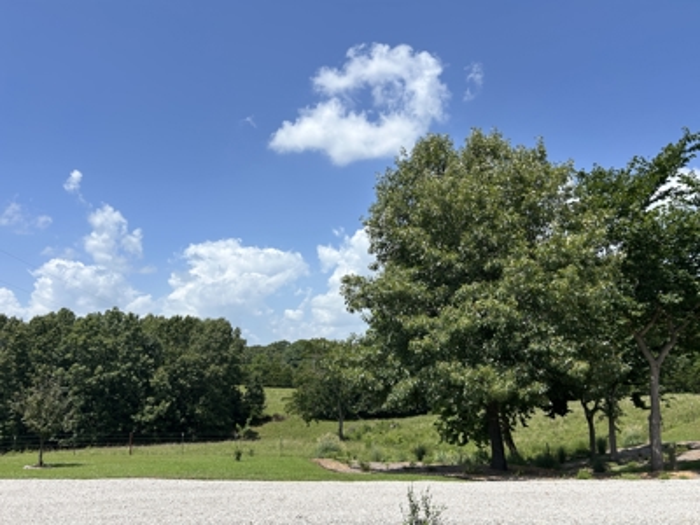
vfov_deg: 53.1
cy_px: 262
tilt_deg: +11.1
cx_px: 350
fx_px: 526
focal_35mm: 26
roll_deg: -0.7
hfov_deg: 67.3
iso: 50
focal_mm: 5.7
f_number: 1.5
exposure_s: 1/5076
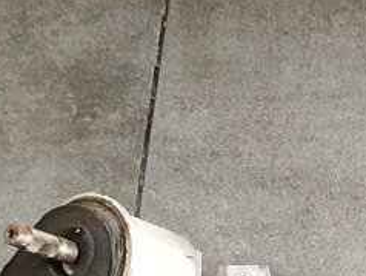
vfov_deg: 11.3
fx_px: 1365
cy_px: 330
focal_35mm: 129
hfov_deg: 14.8
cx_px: 426
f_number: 1.7
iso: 250
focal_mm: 5.31
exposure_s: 1/33
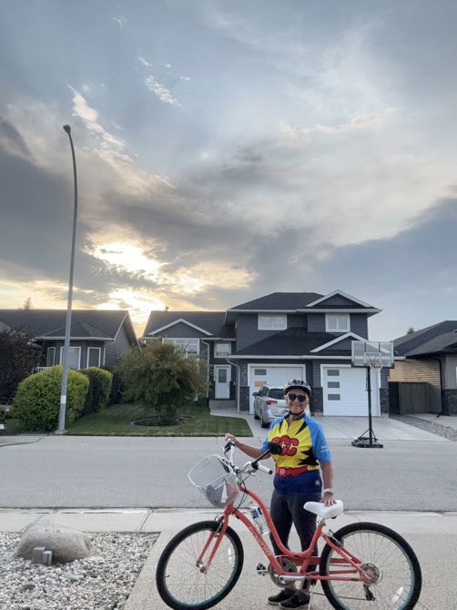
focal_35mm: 30
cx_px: 228
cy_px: 305
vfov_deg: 60.0
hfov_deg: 46.8
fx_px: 528
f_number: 1.9
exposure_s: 1/1101
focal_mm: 2.69
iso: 25
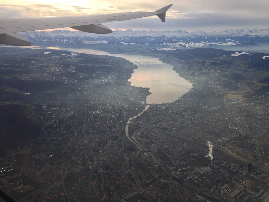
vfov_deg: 42.9
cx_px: 134
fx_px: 256
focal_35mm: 33
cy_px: 101
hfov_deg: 55.4
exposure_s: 1/467
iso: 50
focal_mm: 4.12
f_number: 2.4
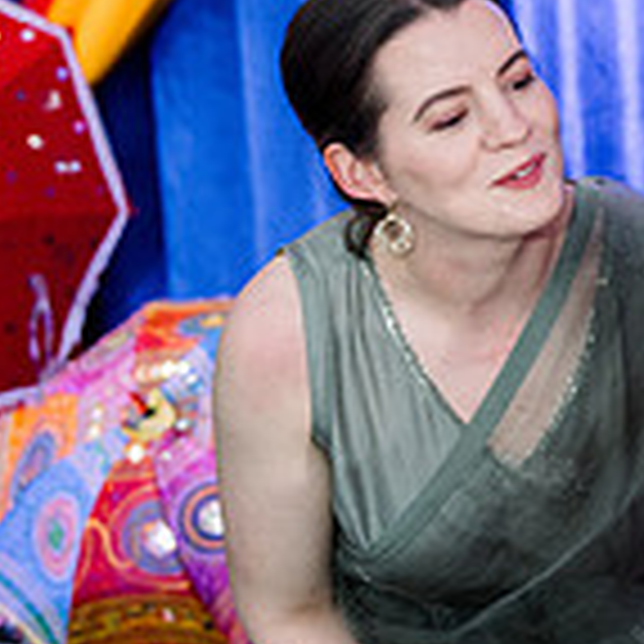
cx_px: 1216
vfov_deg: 11.0
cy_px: 142
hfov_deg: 10.3
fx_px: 3347
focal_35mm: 159
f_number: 2.8
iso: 1250
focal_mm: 46
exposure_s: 1/125
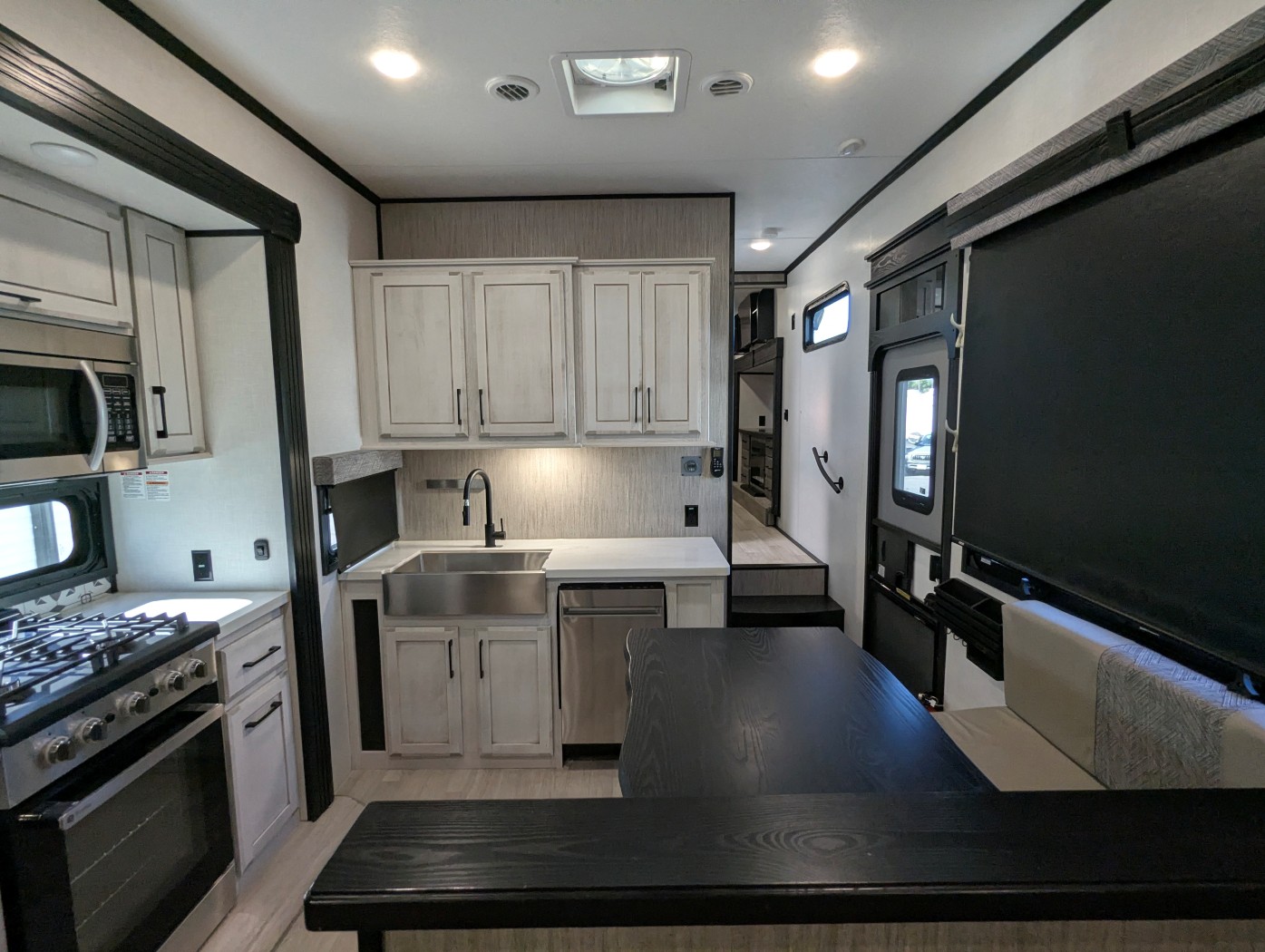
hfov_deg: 94.4
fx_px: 585
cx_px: 632
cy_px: 476
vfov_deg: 78.2
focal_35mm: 16
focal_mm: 2.35
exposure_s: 1/66.7
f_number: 2.2
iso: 171
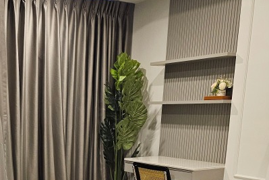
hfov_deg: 31.7
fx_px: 448
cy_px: 203
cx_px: 22
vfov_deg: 21.4
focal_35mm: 60
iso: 500
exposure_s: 1/100
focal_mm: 6.3
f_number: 1.7
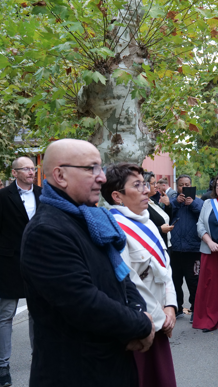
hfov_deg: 25.4
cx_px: 182
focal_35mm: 46
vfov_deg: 44.6
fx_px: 473
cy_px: 195
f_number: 4.1
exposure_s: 1/60
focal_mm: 29
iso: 2500
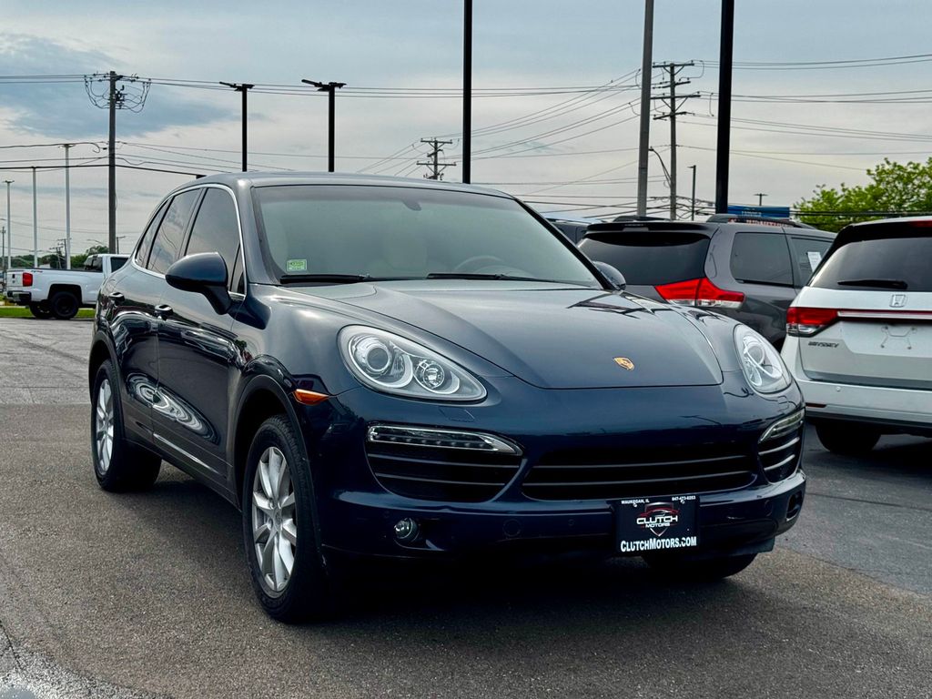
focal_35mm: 48
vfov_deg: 30.3
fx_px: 1292
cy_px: 350
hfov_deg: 39.7
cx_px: 466
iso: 64
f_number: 1.78
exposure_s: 1/3257
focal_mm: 6.76
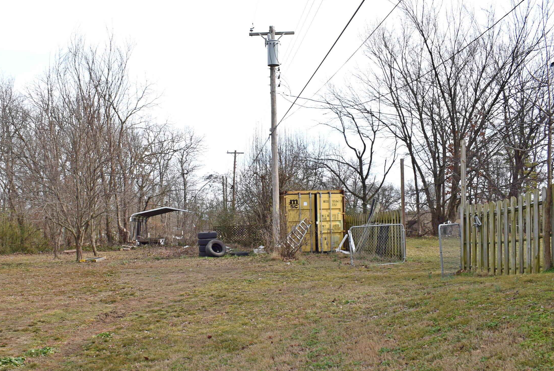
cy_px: 229
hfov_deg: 51.7
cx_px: 239
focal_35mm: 37
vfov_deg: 35.8
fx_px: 570
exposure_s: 1/160
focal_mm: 18
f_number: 6.3
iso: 100
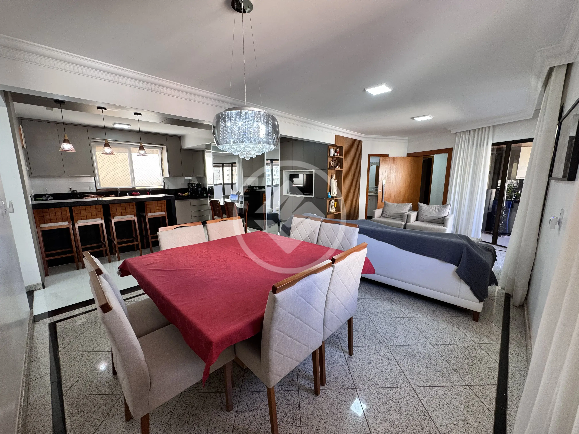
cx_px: 290
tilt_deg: -10.2
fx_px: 234
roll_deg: -0.9
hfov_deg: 102.1
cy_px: 217
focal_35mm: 14
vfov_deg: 85.7
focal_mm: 2.22
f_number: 2.2
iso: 160
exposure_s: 1/120
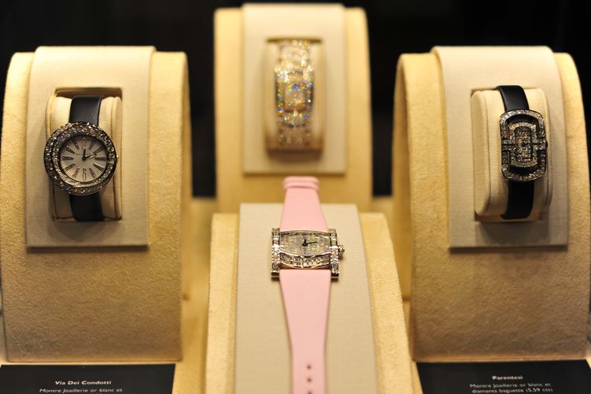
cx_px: 296
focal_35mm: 50
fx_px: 820
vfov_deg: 27.0
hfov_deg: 39.6
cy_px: 197
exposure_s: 1/80
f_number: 2.8
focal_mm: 50
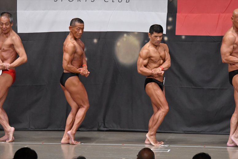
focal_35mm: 225
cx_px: 119
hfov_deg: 9.2
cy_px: 80
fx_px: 1487
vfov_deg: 6.1
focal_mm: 150
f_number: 5.6
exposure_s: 1/400
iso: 5000
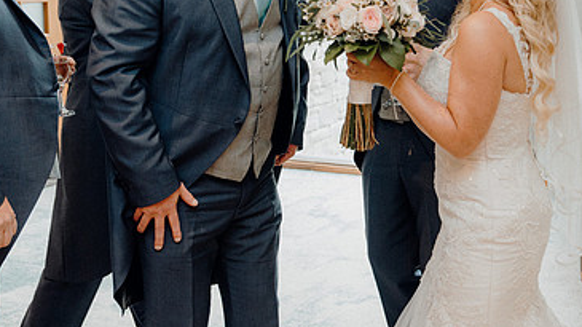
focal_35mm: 60
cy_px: 30
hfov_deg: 34.7
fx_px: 926
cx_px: 376
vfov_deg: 19.6
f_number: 3.5
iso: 2000
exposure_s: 1/200
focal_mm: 36
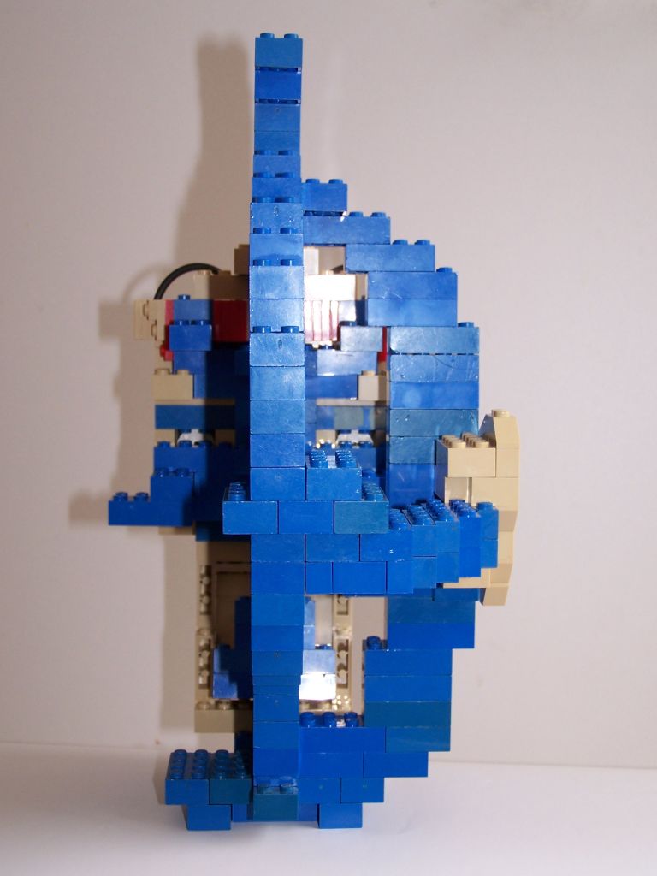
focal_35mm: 59
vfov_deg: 32.7
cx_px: 328
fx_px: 1493
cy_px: 438
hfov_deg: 24.8
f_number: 3.1
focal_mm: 9.8
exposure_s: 1/180
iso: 80
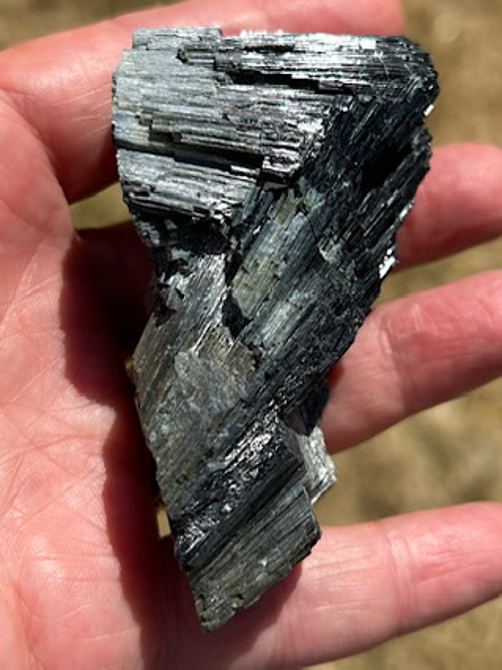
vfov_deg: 67.3
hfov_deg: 53.0
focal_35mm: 26
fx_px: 503
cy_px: 335
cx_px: 251
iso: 50
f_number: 1.5
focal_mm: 5.7
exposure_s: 1/5587
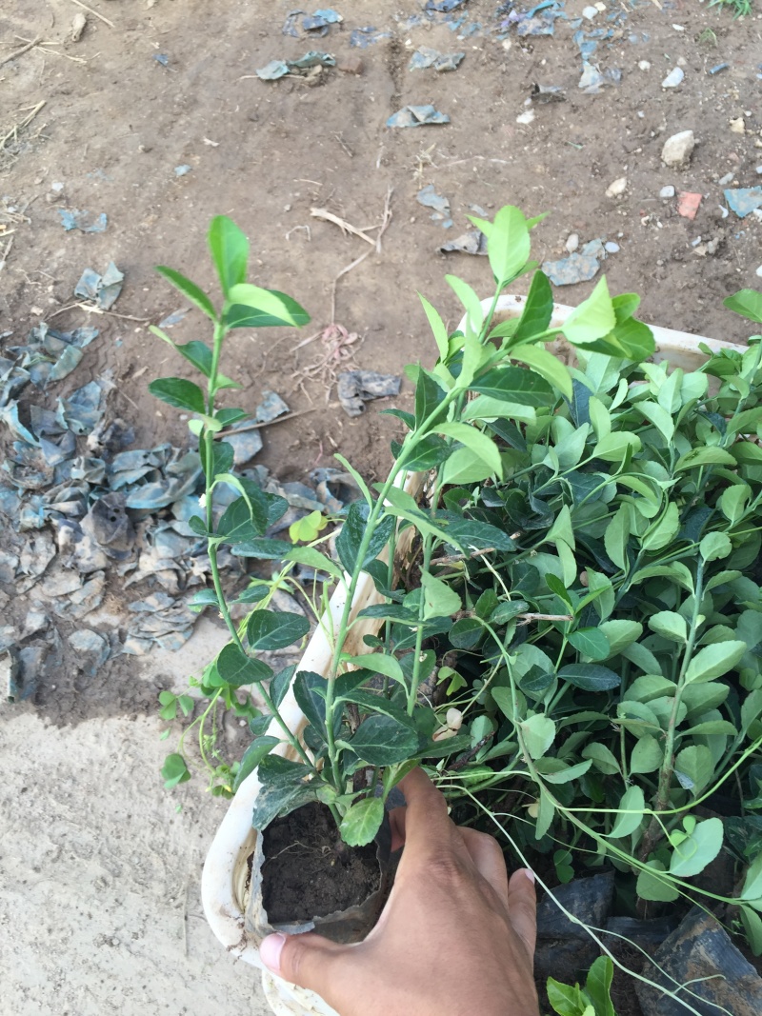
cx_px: 381
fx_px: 851
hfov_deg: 48.2
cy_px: 508
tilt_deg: -55.9
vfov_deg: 61.7
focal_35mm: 29
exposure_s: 1/118
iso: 32
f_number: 2.2
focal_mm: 4.15
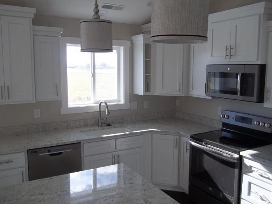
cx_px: 136
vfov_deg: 44.2
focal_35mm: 32
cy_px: 102
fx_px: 251
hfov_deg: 56.8
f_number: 2.9
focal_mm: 5.7
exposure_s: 1/160
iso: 64
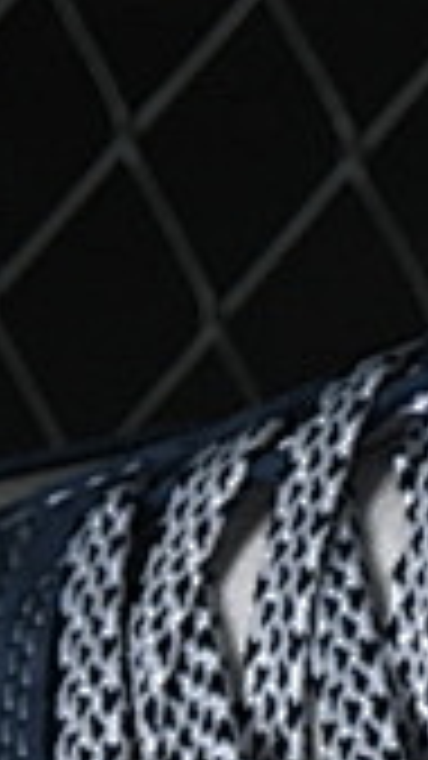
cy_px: 1363
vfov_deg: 4.3
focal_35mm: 503
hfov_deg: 2.4
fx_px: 10153
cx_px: 788
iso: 160
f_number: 7.1
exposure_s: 1/60
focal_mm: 50
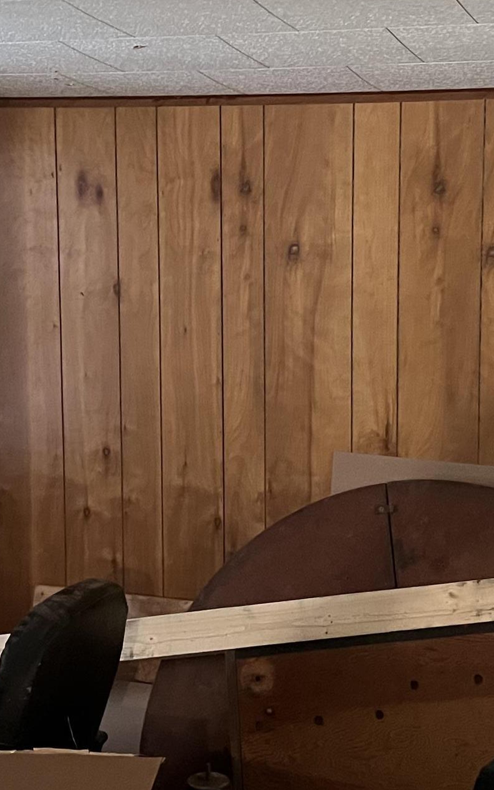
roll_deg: +0.7
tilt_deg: -8.0
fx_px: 1443
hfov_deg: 19.4
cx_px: 214
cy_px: 376
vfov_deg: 30.6
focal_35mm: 67
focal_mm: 5.7
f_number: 1.5
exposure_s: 1/30
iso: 640
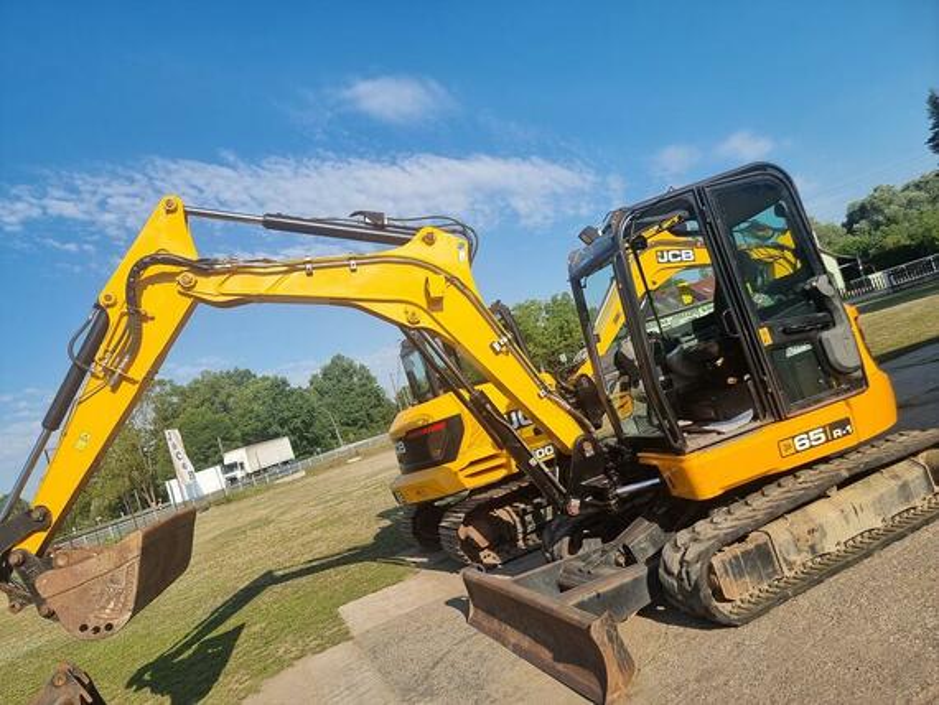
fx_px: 651
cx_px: 470
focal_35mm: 24
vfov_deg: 56.9
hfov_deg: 71.6
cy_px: 352
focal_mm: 6.7
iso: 50
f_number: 1.8
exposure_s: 1/1002
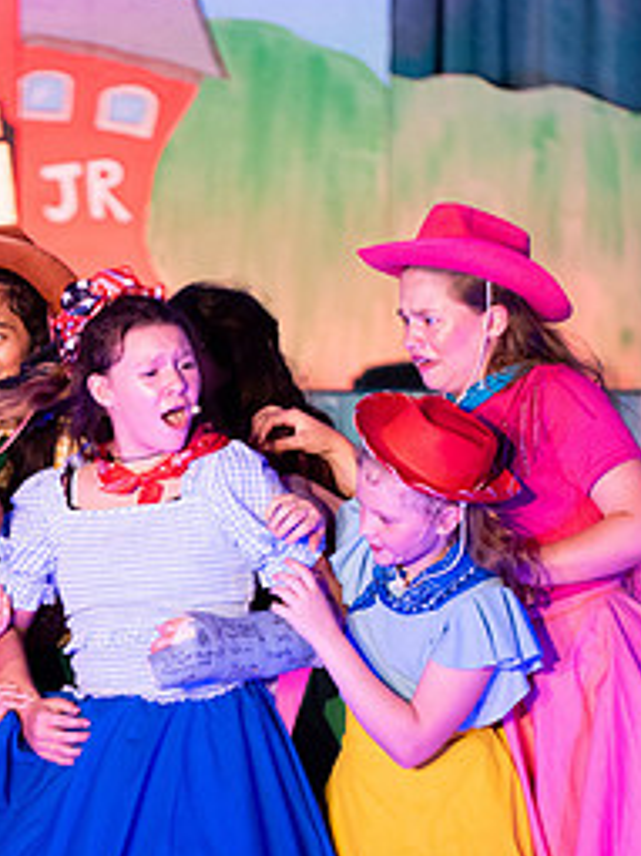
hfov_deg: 4.9
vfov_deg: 6.5
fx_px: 7561
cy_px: 582
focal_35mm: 306
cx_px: 104
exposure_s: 1/160
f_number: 2.8
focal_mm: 140
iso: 900
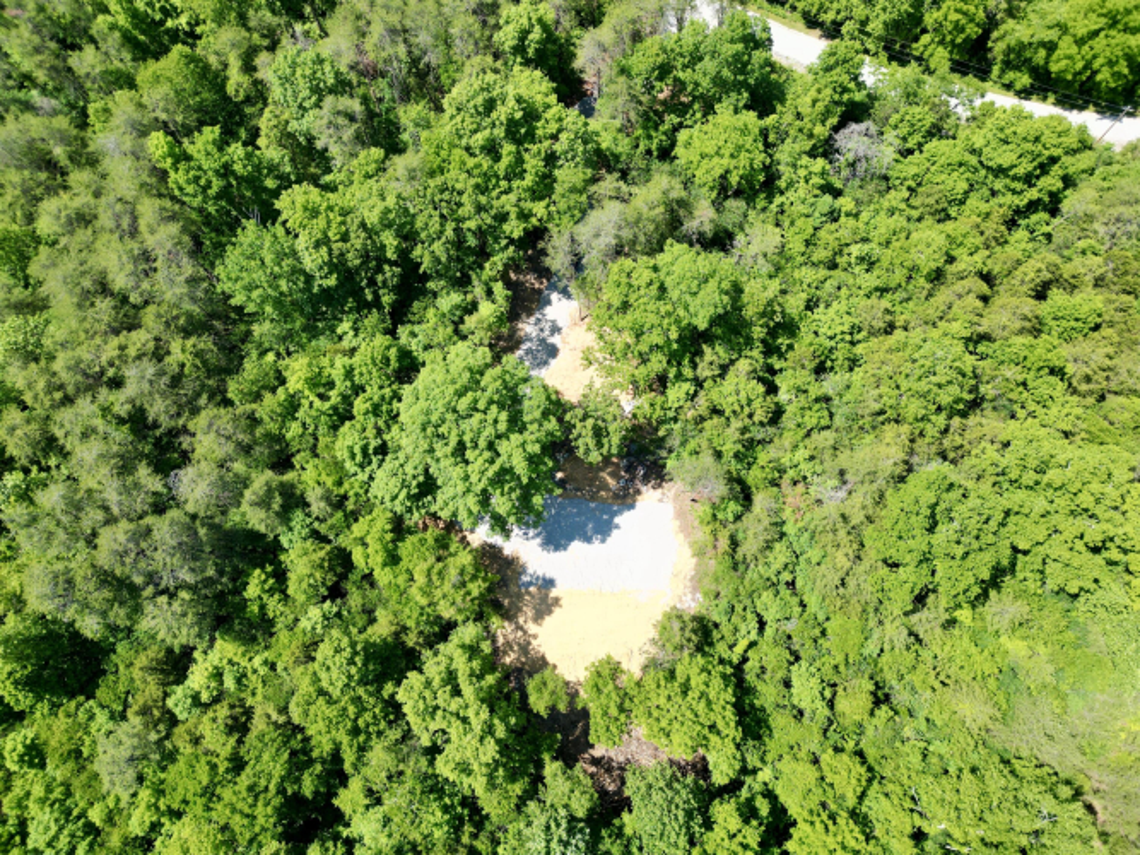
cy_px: 428
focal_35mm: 24
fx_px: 790
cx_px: 570
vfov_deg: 56.8
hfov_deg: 71.6
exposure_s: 1/1250
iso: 100
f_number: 1.7
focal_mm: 6.72
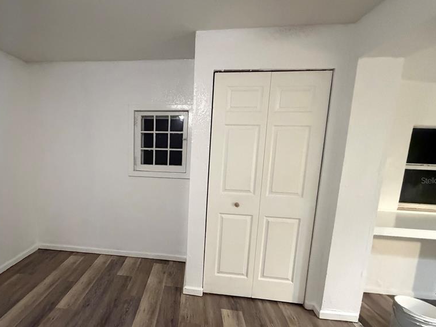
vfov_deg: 68.5
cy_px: 180
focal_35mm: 19
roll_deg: -2.4
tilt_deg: -7.2
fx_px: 239
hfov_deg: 82.9
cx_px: 161
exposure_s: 1/60
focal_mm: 2.22
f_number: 2.2
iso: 800
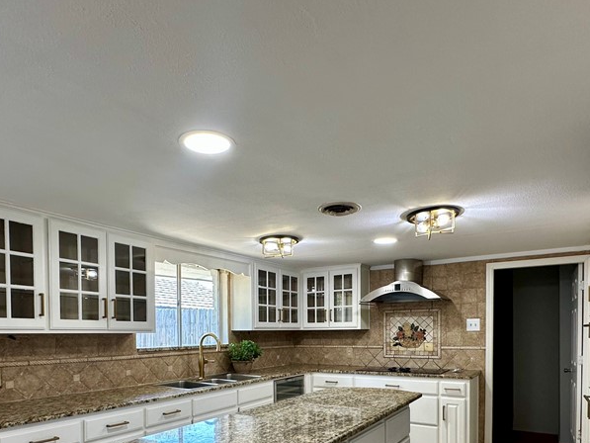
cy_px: 344
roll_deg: +0.7
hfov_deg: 71.6
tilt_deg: +0.6
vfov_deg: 53.6
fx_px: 409
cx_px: 292
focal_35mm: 24
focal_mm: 2.22
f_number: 2.2
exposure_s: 1/120
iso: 125
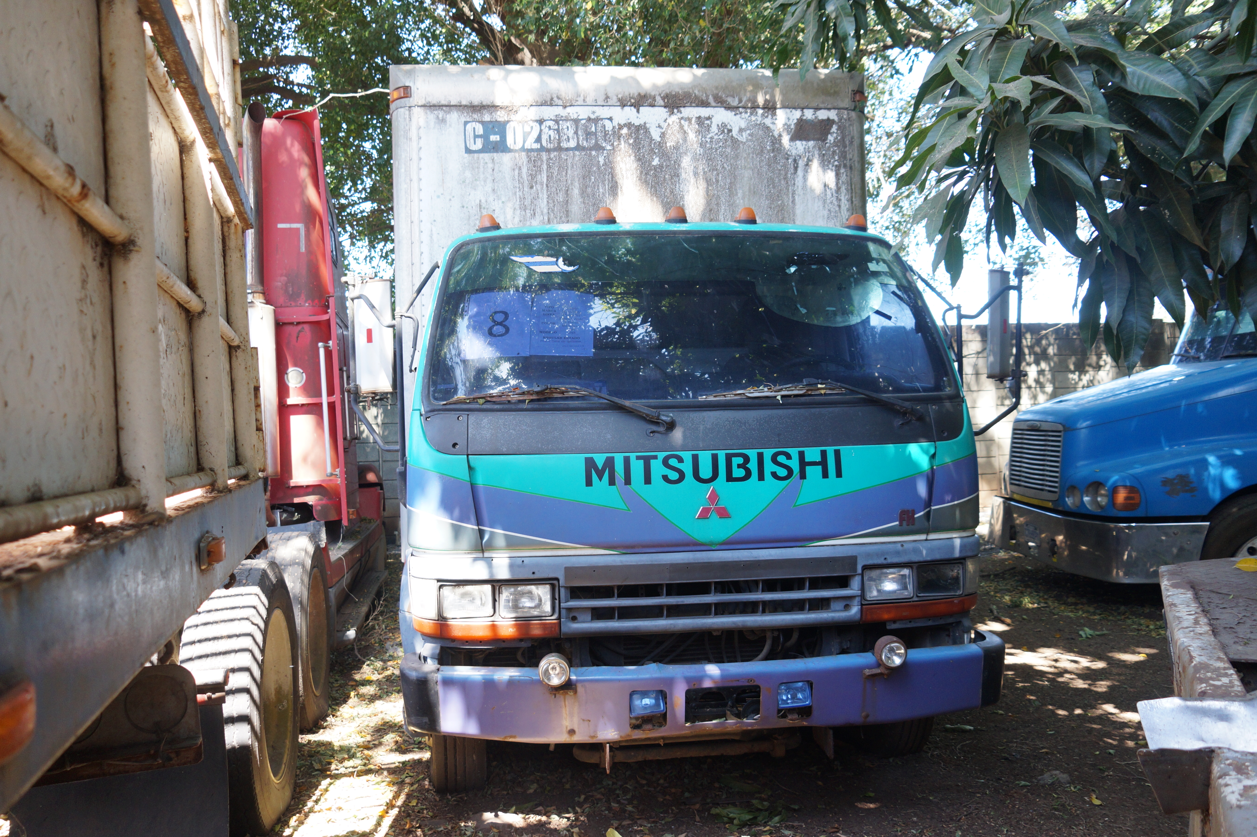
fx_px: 942
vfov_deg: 47.9
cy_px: 418
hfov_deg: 67.4
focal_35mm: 27
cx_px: 628
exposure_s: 1/100
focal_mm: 18
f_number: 4.5
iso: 400
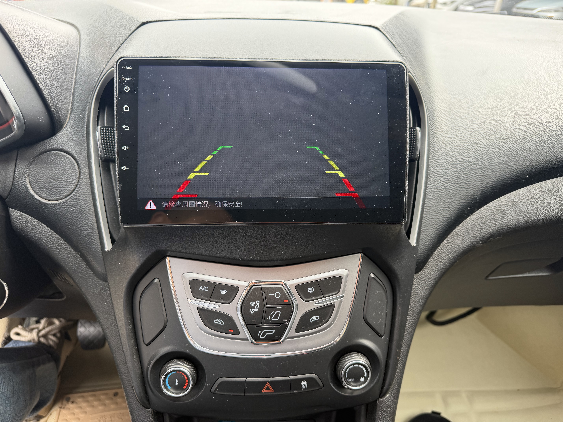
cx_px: 282
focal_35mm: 24
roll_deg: -1.3
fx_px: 390
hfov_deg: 71.6
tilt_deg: -29.4
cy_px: 211
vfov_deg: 56.8
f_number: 1.78
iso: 80
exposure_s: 1/177
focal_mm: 6.76
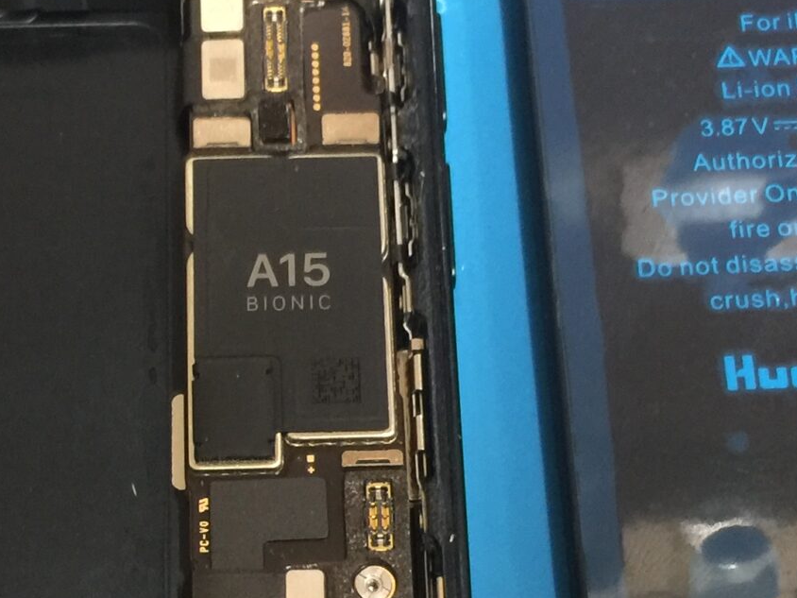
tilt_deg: -70.9
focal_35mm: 88
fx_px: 2026
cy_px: 502
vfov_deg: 16.6
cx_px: 313
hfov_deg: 22.2
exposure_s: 1/17
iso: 125
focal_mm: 4.15
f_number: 2.2
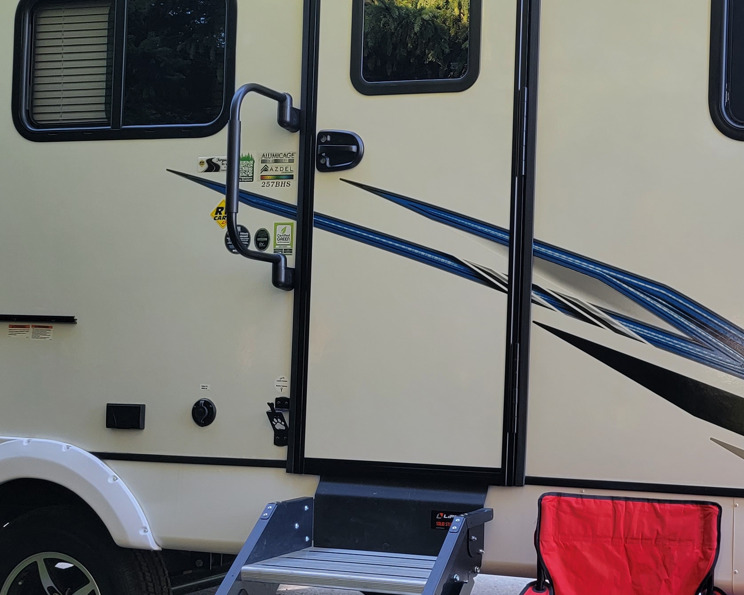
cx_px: 619
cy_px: 322
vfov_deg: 27.1
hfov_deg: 32.4
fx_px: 1233
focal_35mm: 56
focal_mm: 6.7
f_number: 1.8
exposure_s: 1/120
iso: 80
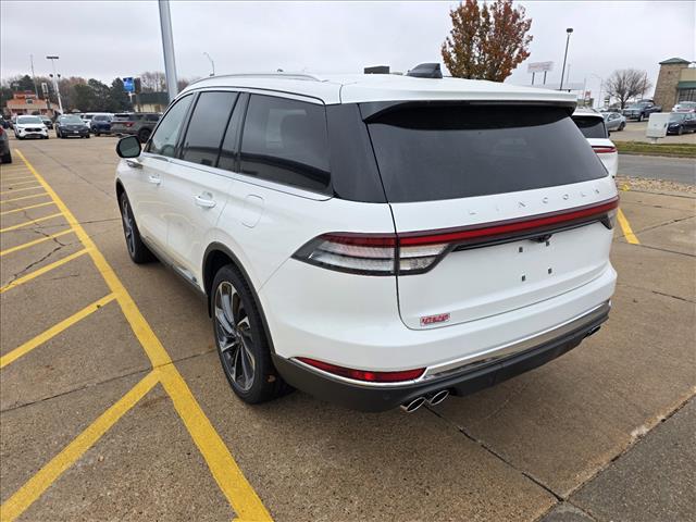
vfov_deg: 58.9
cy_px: 261
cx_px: 348
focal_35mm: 23
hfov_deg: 73.9
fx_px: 462
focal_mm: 6.3
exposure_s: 1/370
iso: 50
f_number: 1.7
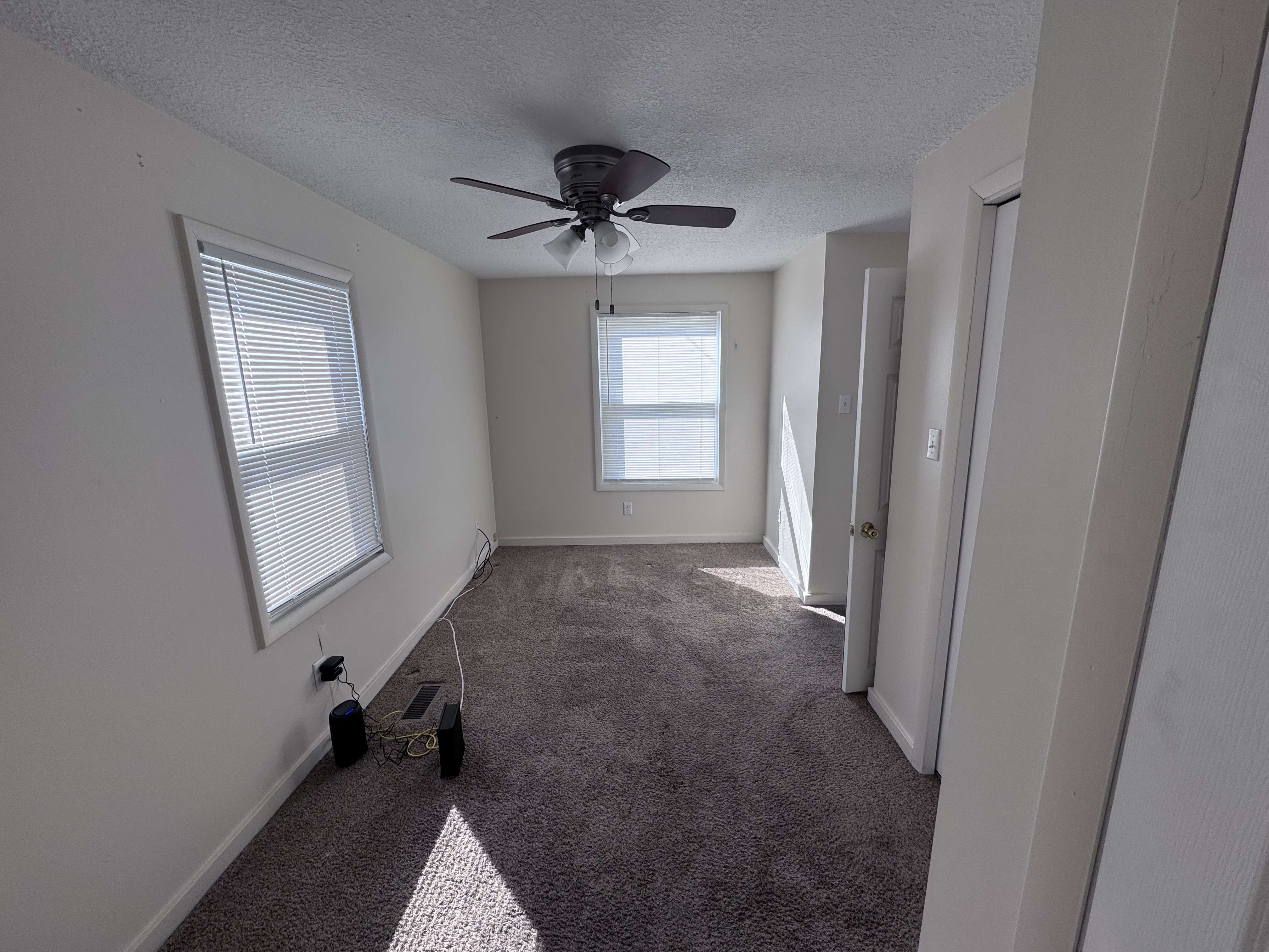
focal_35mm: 14
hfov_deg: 102.1
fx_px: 513
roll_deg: +1.0
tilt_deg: -12.0
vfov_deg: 85.7
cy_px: 476
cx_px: 634
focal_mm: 2.22
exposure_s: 1/135
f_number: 2.2
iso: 40
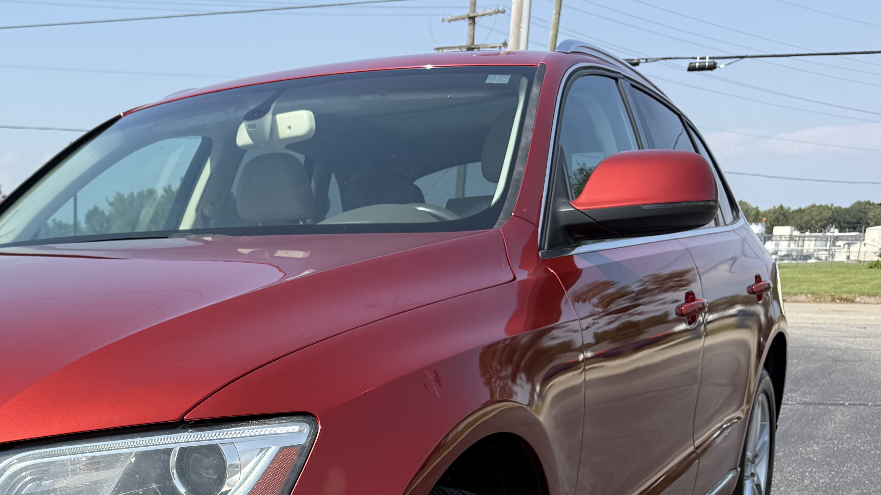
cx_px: 114
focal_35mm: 50
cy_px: 560
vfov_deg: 22.4
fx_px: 1168
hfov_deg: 38.9
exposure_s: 1/2525
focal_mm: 6.76
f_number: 1.78
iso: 80
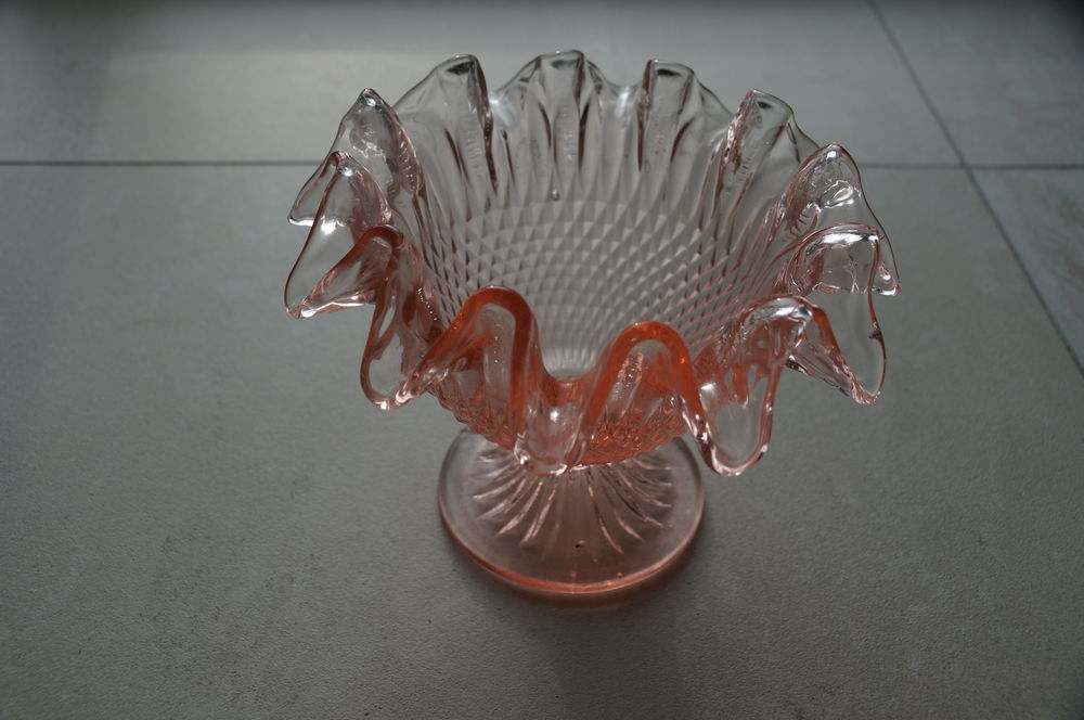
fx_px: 1173
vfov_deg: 34.1
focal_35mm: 39
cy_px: 360
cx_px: 542
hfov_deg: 49.6
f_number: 6.3
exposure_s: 1/160
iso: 100
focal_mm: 26
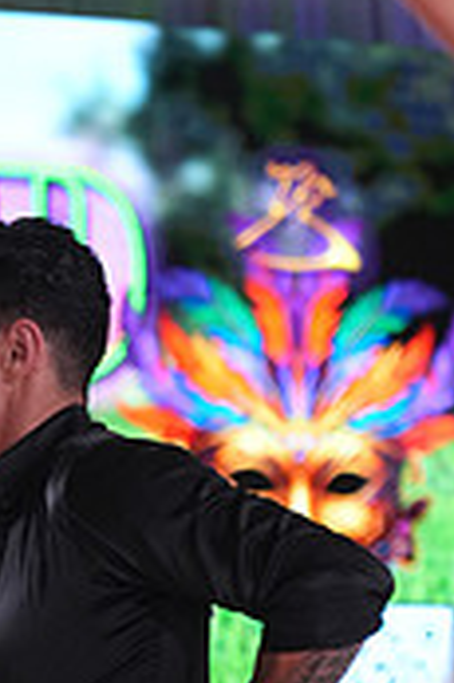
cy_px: 932
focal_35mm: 352
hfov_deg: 3.9
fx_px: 6672
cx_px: -231
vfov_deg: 5.8
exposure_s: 1/500
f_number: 4
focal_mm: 105
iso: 2500
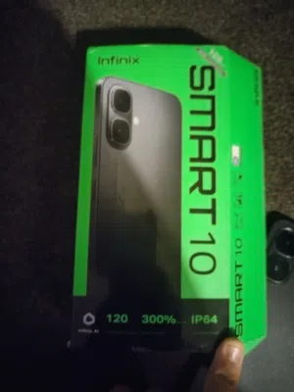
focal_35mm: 26
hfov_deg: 53.1
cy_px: 196
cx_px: 147
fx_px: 294
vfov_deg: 67.3
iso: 535
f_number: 1.8
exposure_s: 1/33
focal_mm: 4.75
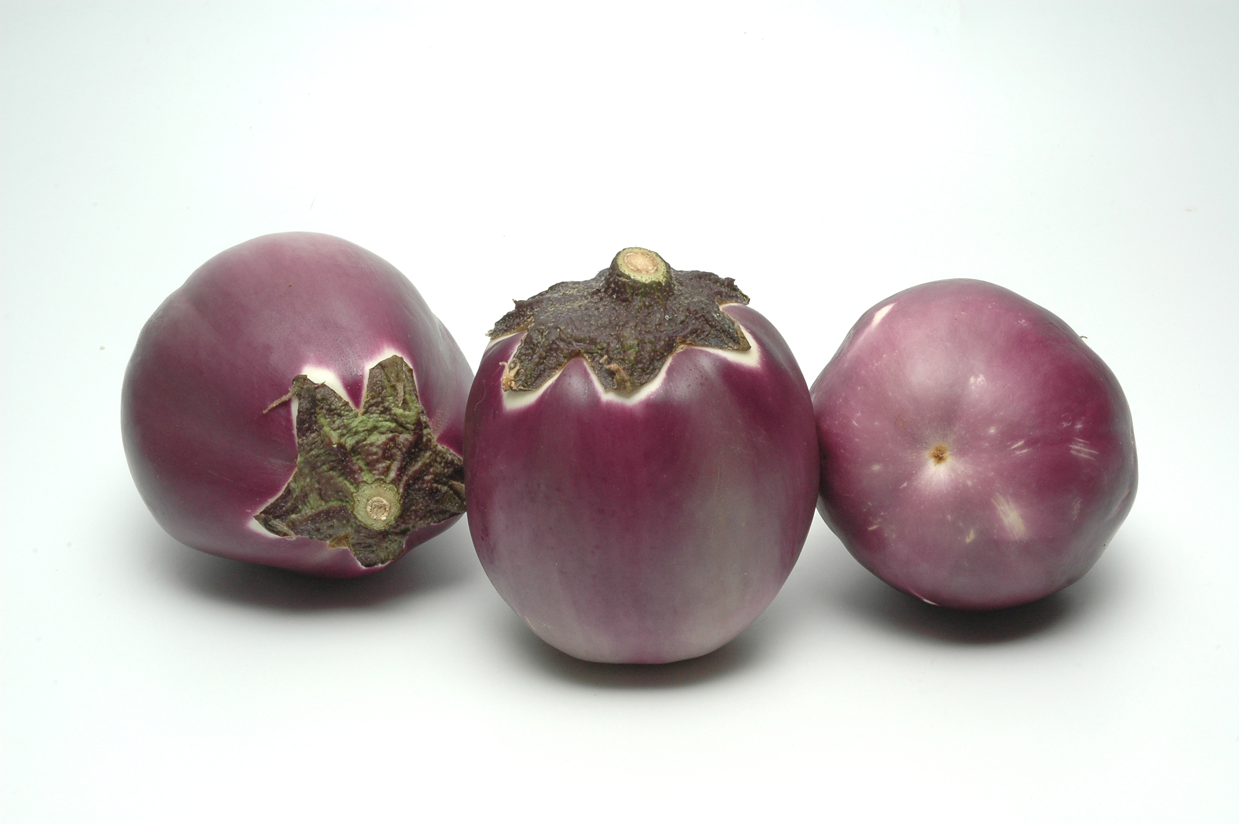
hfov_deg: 33.4
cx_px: 620
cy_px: 412
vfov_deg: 22.6
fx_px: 2063
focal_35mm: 60
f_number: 22
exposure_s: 1/125
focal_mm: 40
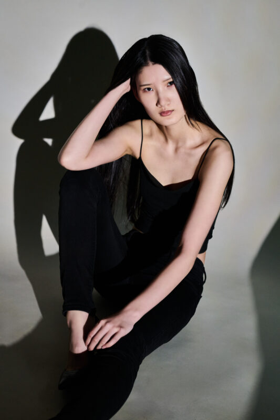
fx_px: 584
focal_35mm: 50
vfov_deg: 39.6
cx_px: 140
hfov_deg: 27.0
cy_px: 210
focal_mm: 50
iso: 3200
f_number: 4.5
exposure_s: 1/400
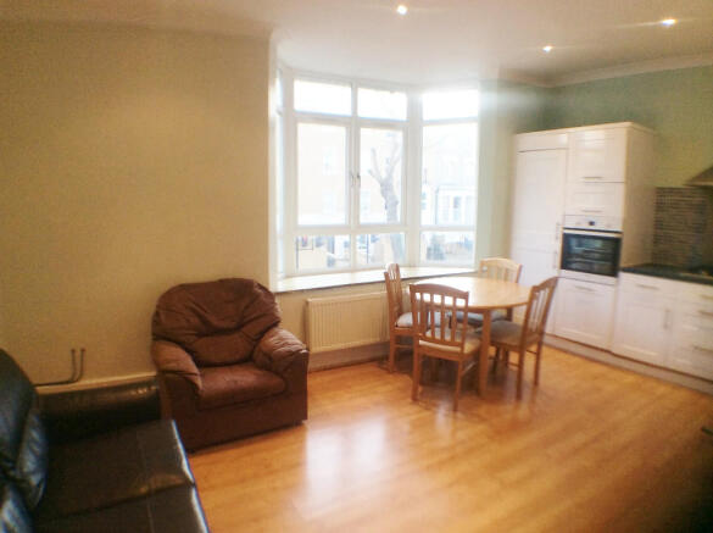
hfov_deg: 56.9
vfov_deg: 44.1
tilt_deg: -9.4
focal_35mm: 32
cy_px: 266
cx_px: 356
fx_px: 658
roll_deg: +0.0
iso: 40
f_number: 2.4
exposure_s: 1/40
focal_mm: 3.3
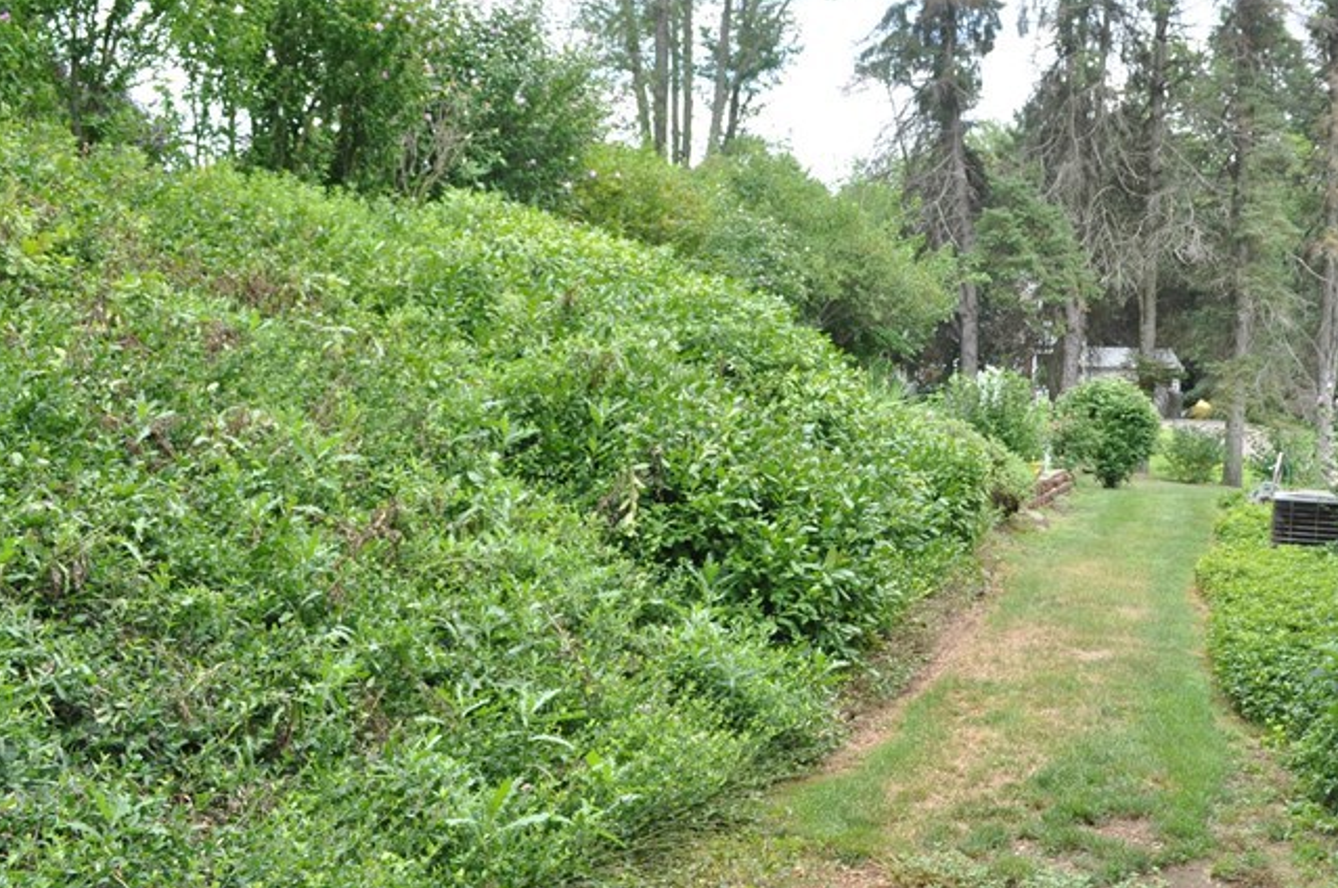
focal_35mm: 46
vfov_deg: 29.1
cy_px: 373
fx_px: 1707
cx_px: 959
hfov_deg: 41.8
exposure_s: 1/160
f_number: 6.3
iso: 200
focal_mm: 18
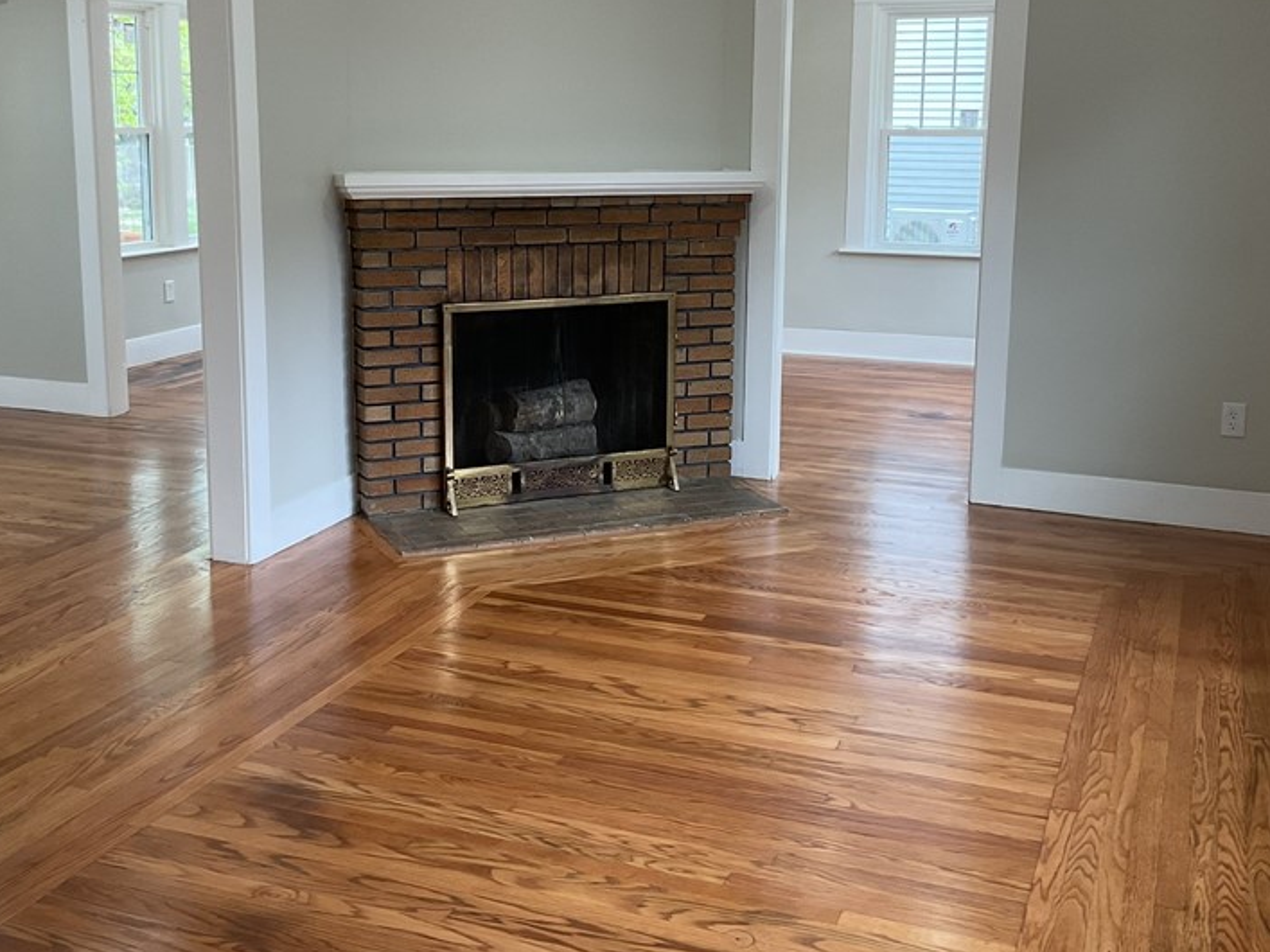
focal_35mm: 42
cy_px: 363
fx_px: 1541
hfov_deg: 44.8
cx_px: 591
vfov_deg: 34.2
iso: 64
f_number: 1.8
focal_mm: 3
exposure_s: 1/120
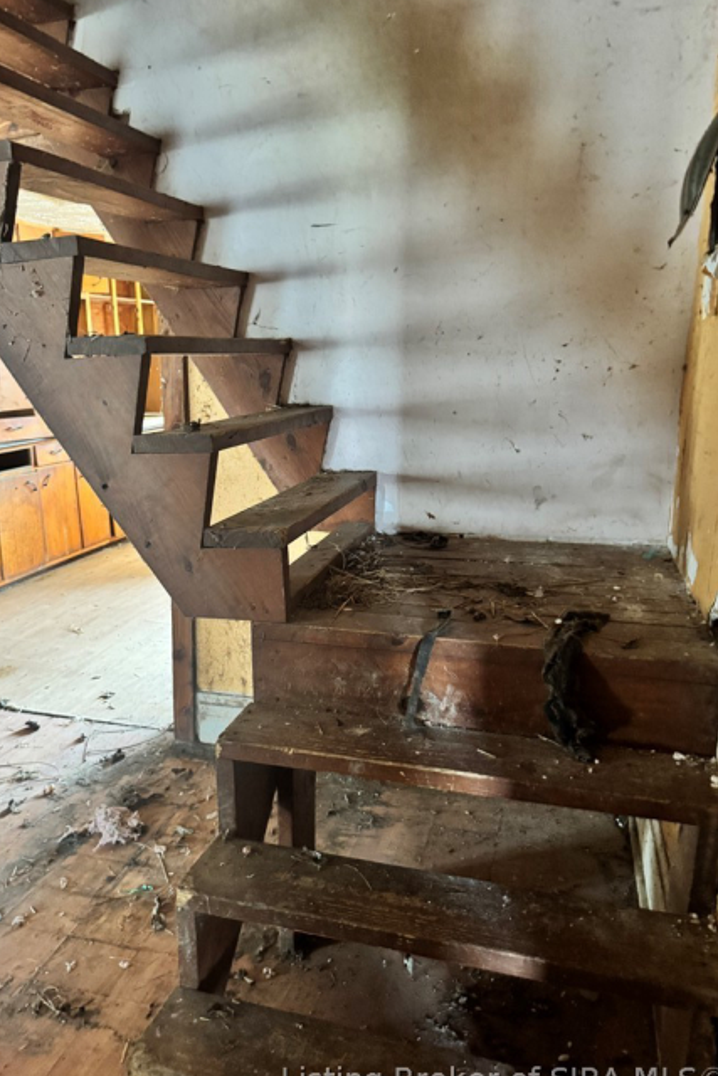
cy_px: 544
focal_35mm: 26
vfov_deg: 69.4
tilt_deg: -11.6
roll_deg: +2.6
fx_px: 777
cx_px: 316
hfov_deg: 49.5
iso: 1000
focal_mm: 6.76
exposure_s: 1/40
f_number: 1.78
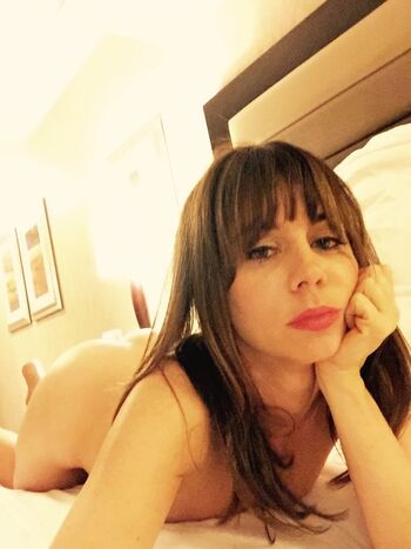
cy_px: 274
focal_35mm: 31
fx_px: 491
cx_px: 206
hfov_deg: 45.4
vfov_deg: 58.4
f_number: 2.2
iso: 800
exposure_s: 1/15
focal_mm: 2.65
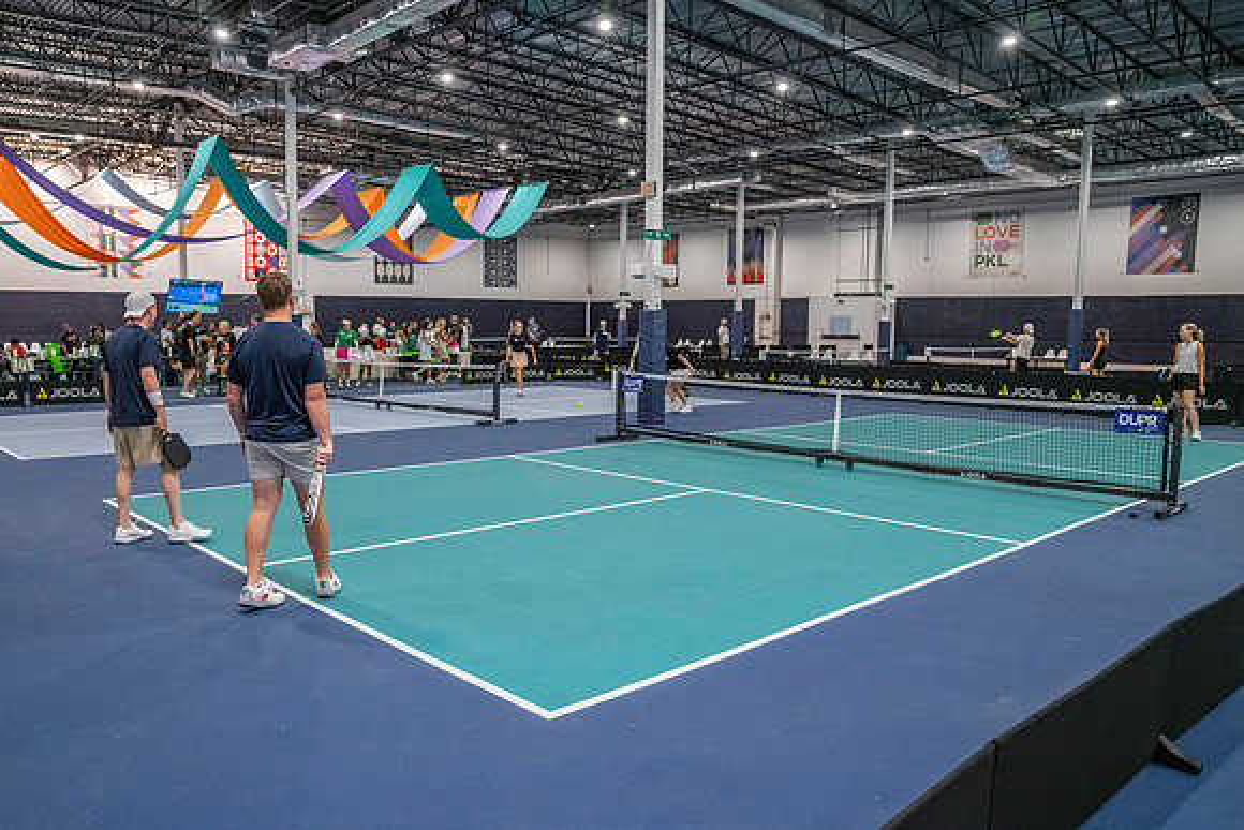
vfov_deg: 48.6
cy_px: 449
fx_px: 918
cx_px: 563
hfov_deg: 68.1
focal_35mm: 27
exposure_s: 1/800
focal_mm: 24
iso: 6400
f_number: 4
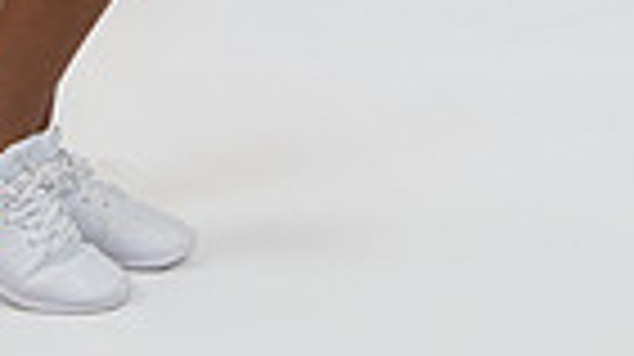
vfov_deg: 7.6
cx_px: 139
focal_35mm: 147
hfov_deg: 14.6
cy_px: -563
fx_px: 2469
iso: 400
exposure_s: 1/125
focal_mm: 43.9
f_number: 4
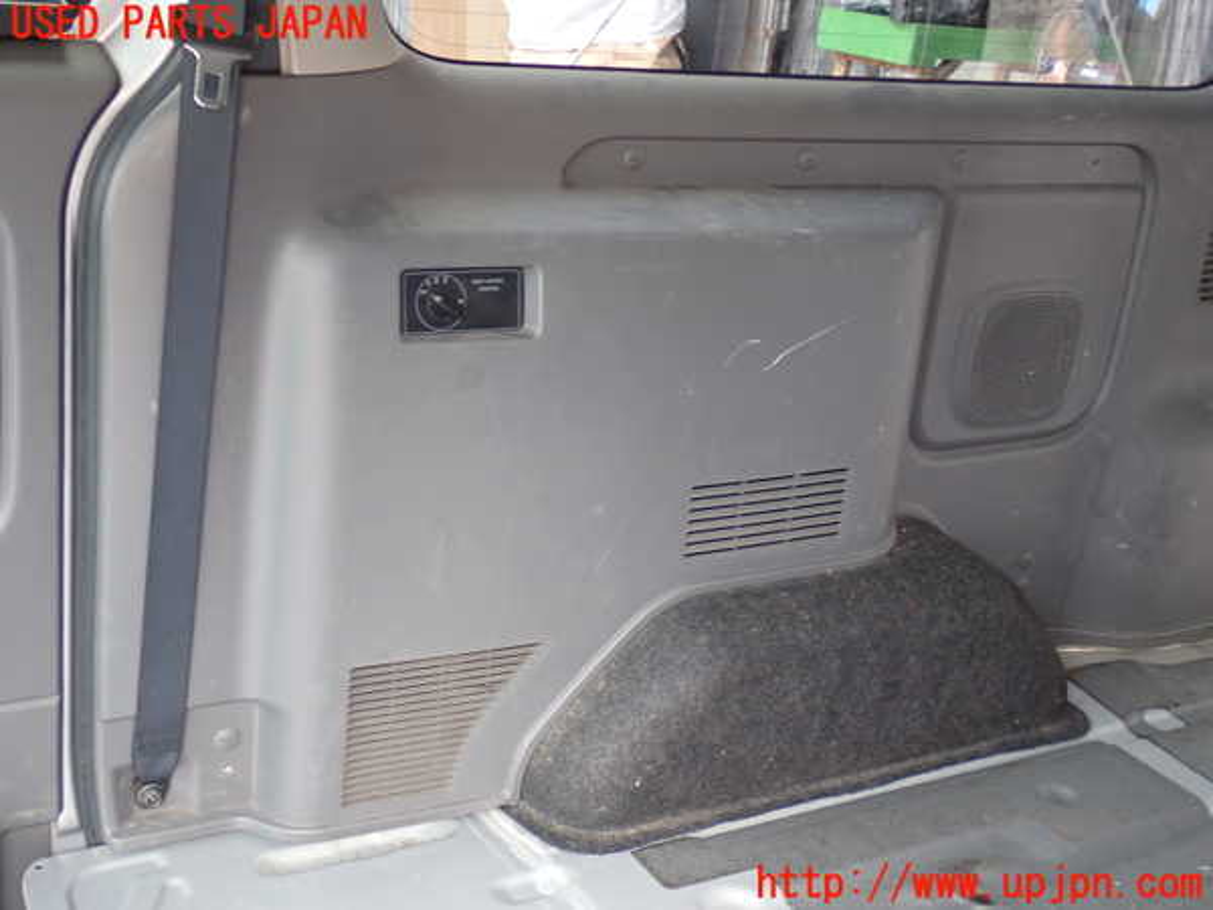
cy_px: 455
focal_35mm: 47
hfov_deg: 40.4
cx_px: 606
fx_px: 1647
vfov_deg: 30.9
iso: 320
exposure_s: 1/50
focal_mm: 8.4
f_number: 3.1
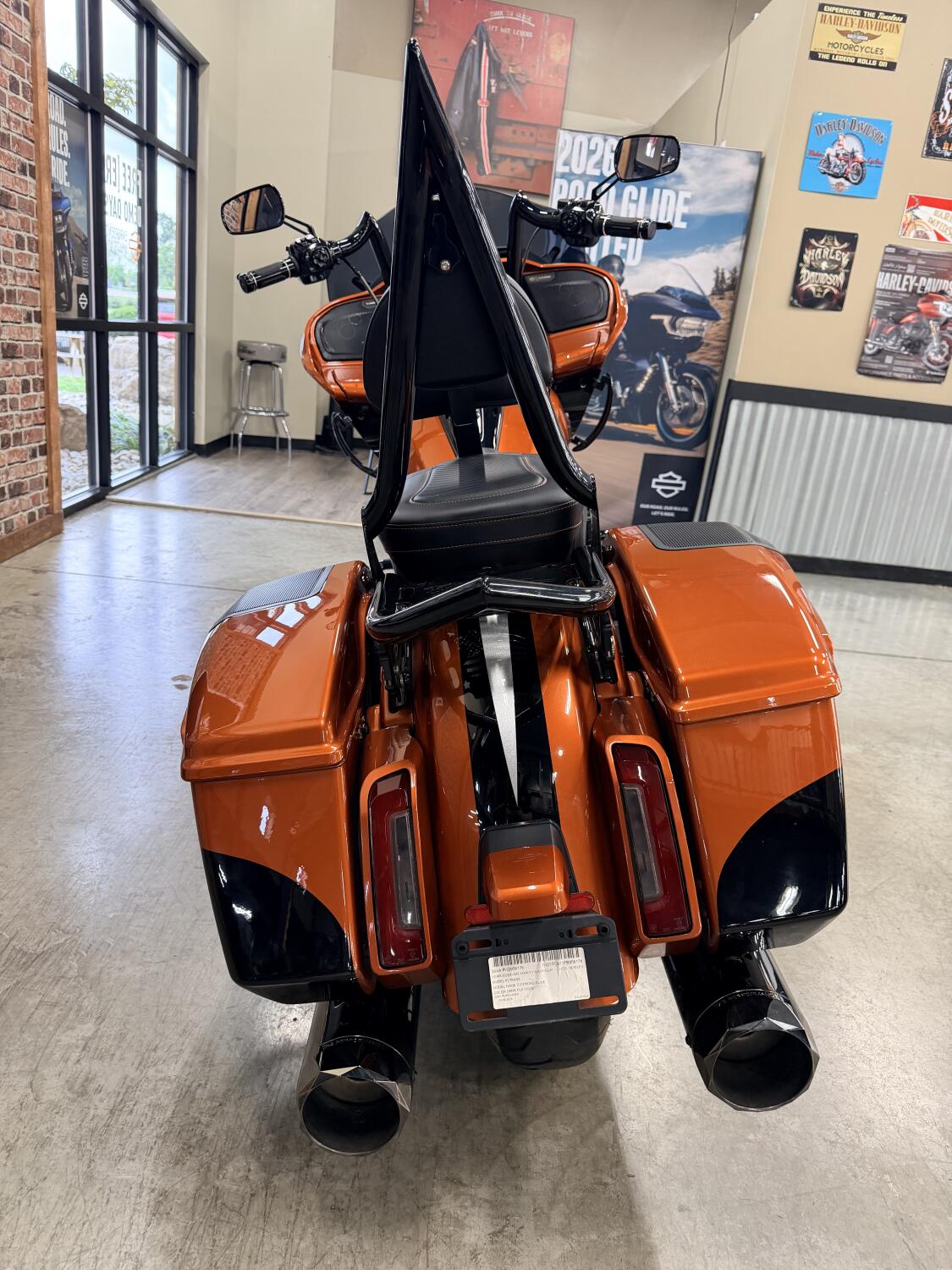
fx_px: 880
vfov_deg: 71.6
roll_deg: -7.2
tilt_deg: -18.7
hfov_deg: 56.8
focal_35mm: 24
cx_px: 476
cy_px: 635
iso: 250
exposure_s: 1/60
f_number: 1.78
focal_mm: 6.76
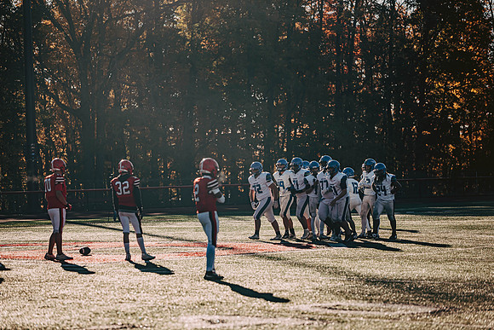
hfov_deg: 16.4
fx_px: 1716
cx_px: 247
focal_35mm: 125
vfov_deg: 11.0
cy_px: 165
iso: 125
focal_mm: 125
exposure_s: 1/3200
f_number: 2.8
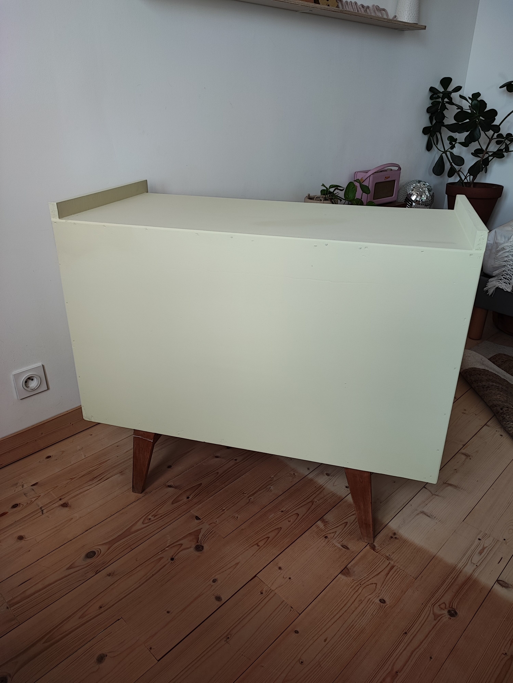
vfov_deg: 69.4
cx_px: 256
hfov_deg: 54.9
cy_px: 342
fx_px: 494
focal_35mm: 25
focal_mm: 5.96
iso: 187
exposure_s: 1/100
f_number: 1.75
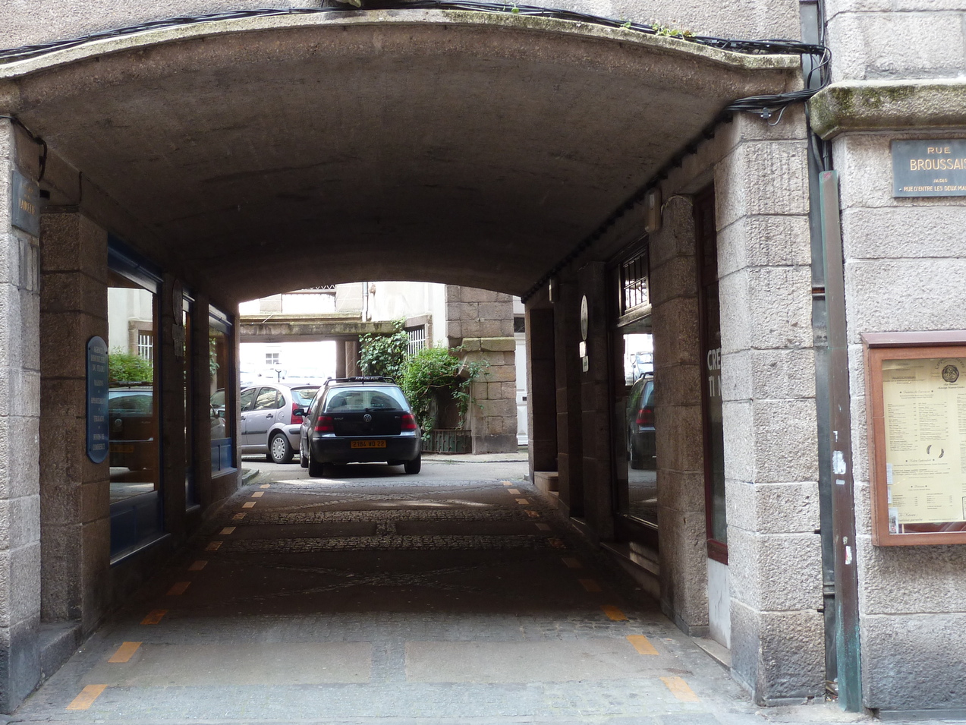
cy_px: 363
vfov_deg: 32.9
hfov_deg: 42.7
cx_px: 389
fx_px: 1228
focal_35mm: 44
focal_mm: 5.7
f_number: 3.5
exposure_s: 1/30
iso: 100
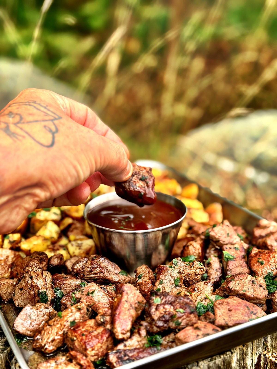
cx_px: 138
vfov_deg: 39.7
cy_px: 184
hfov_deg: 30.3
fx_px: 512
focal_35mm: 48
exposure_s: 1/379
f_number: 1.78
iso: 64
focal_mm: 6.76
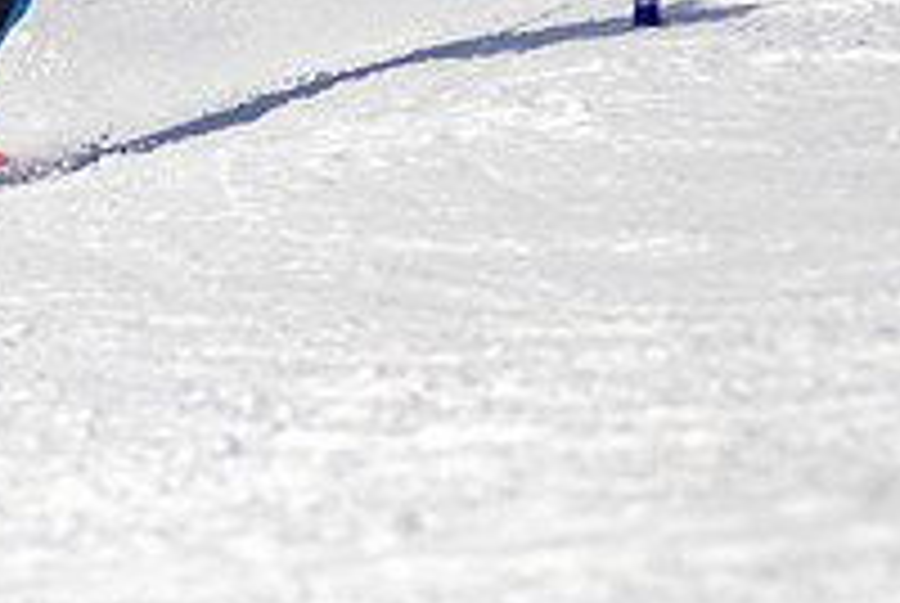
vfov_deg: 0.7
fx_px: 49097
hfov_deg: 1.1
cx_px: -218
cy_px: -95
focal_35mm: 1961
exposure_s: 1/6400
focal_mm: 300
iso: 100
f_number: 2.8
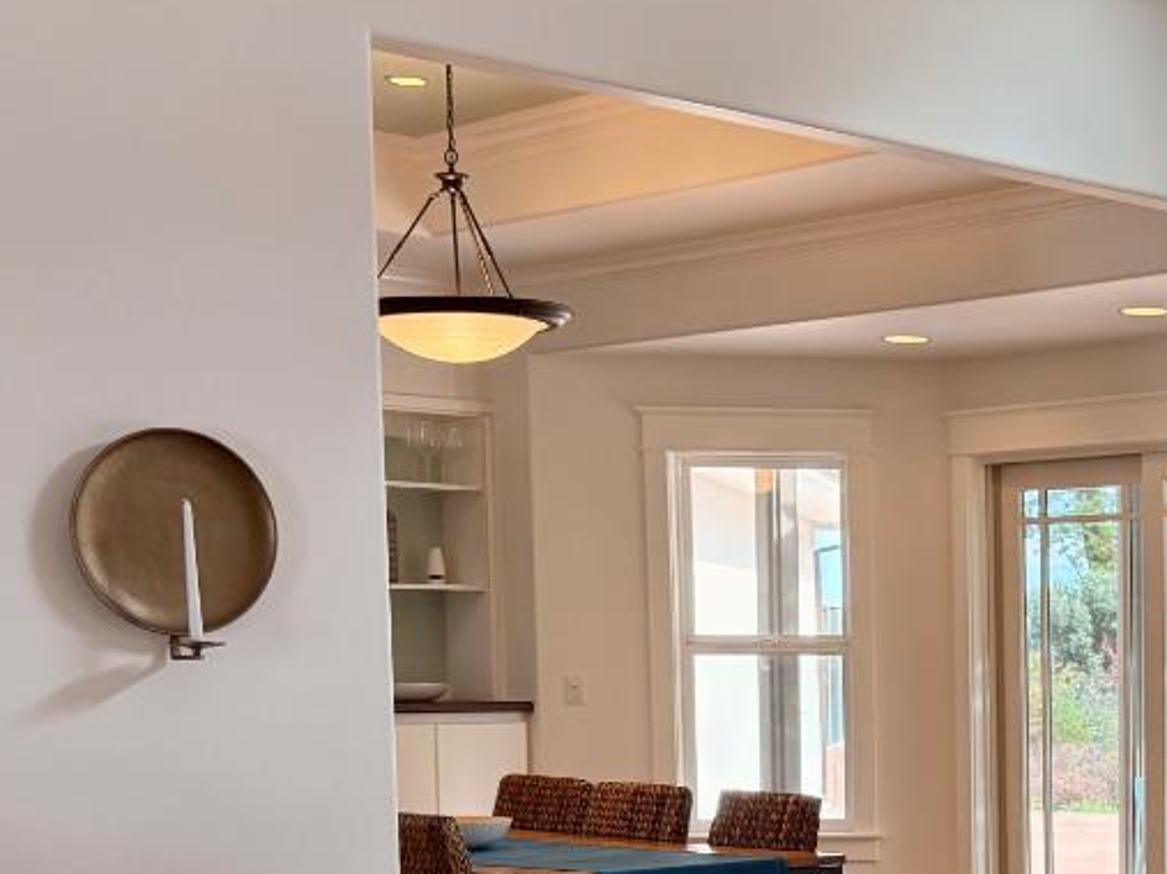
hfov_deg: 25.1
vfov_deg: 20.2
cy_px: 838
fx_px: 2393
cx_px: 1337
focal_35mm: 71
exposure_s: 1/228
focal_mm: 6.76
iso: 125
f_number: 1.78
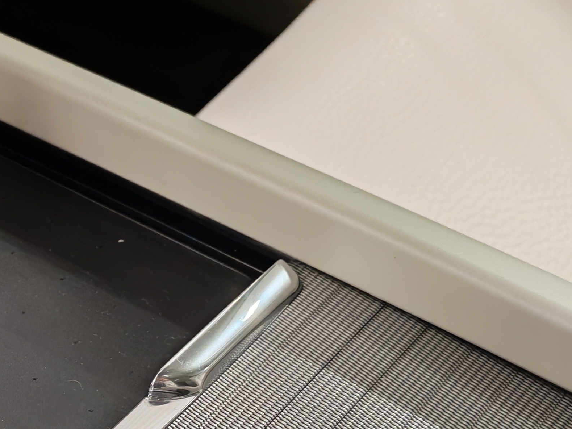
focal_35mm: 83
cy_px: 319
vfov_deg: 17.7
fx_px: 1371
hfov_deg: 22.1
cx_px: -76
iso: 1250
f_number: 1.9
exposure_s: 1/50
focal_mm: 6.12
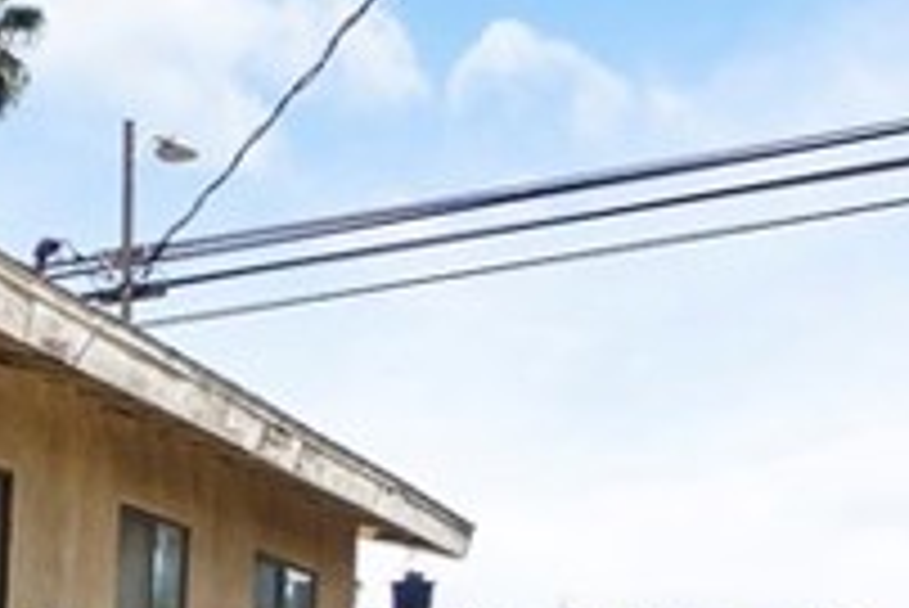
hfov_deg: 17.6
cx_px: -886
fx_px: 2111
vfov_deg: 15.6
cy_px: 768
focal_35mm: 84
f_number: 4
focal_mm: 11
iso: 100
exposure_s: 1/500
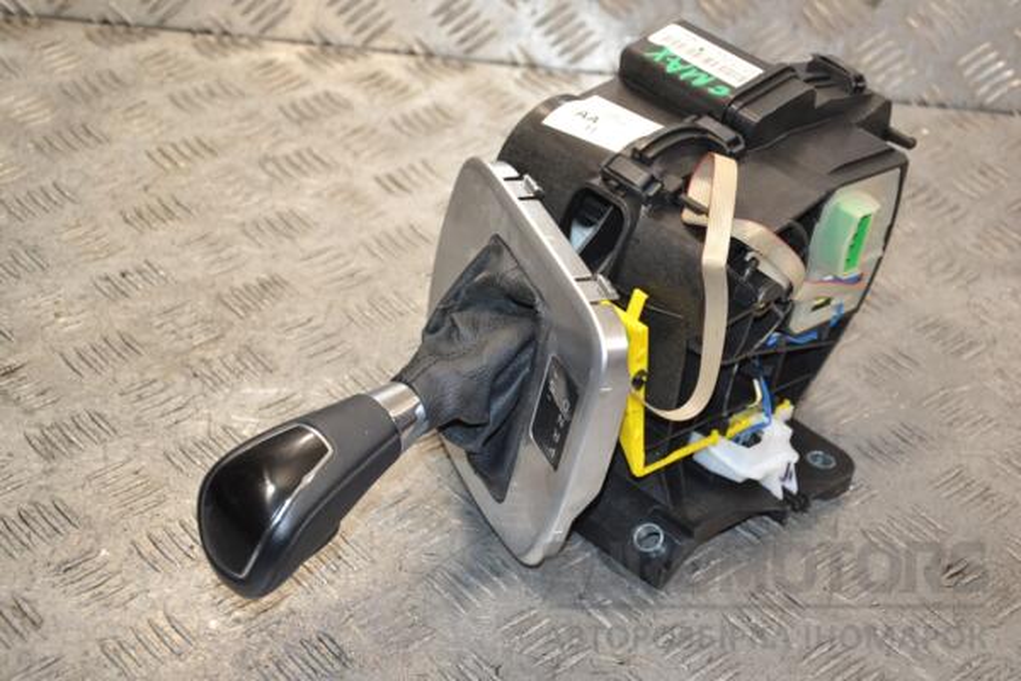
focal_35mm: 72
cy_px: 340
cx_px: 510
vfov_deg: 18.9
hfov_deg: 28.1
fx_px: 2042
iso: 800
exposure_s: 1/160
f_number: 4.8
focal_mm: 48
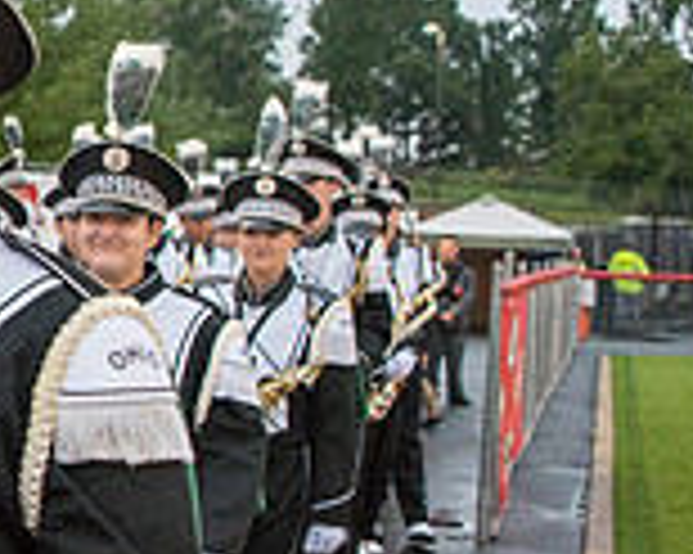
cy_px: 254
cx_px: -464
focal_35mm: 85
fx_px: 1742
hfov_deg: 18.7
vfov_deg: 18.0
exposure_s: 1/800
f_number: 3.2
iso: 2000
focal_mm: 24
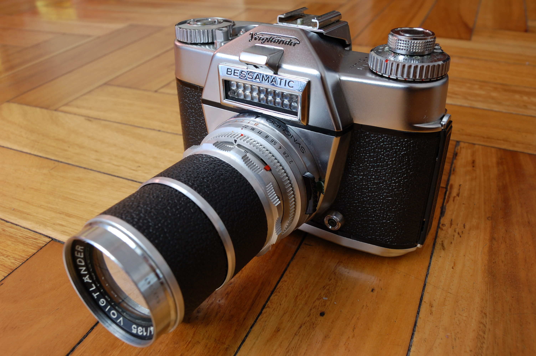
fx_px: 446
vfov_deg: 43.5
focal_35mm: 30
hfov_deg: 62.0
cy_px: 178
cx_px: 268
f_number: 10
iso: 200
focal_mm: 20
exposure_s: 1
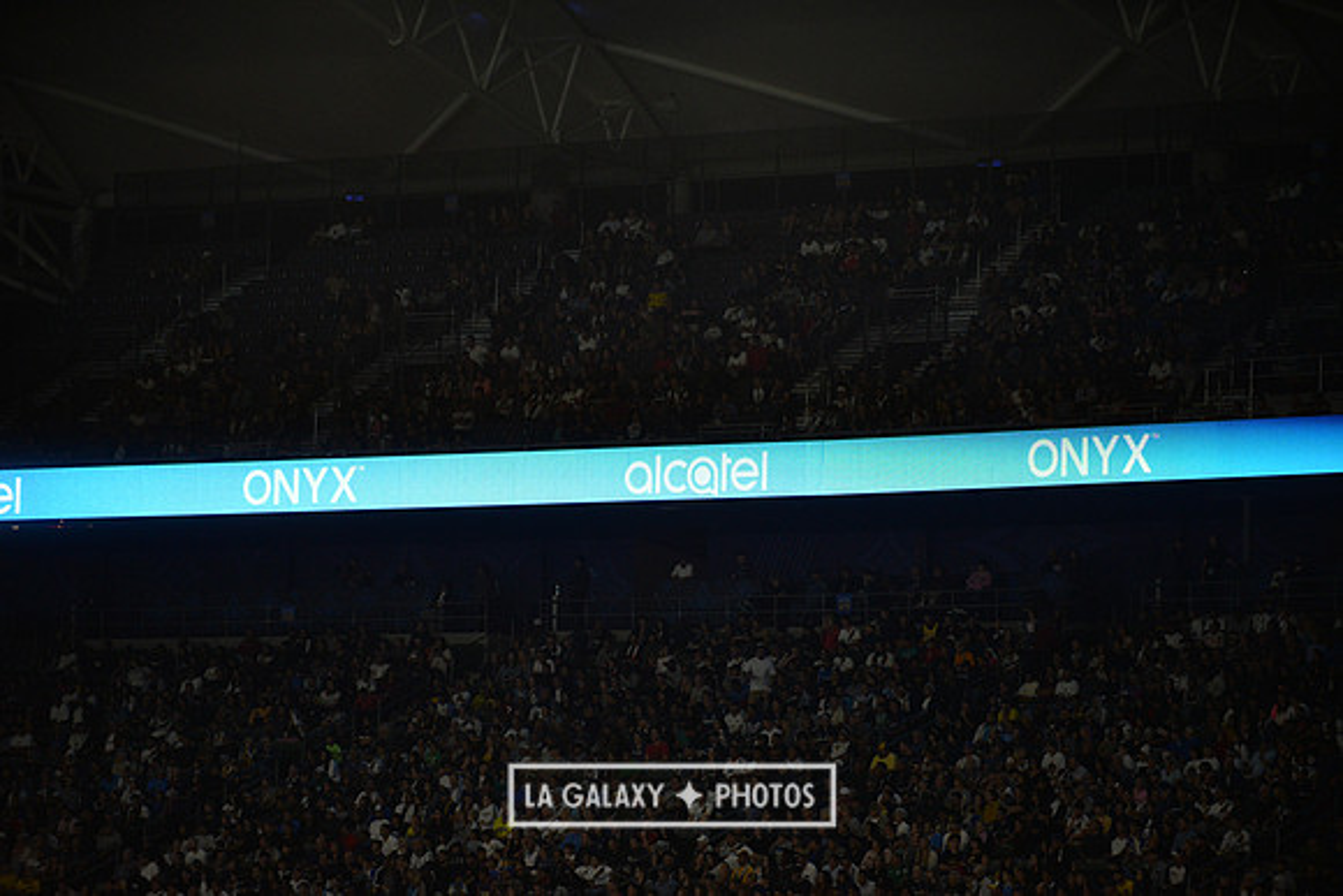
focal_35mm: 180
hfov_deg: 11.4
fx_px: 6716
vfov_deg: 7.6
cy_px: 448
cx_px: 672
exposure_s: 1/3200
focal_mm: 180
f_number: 2.8
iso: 1600
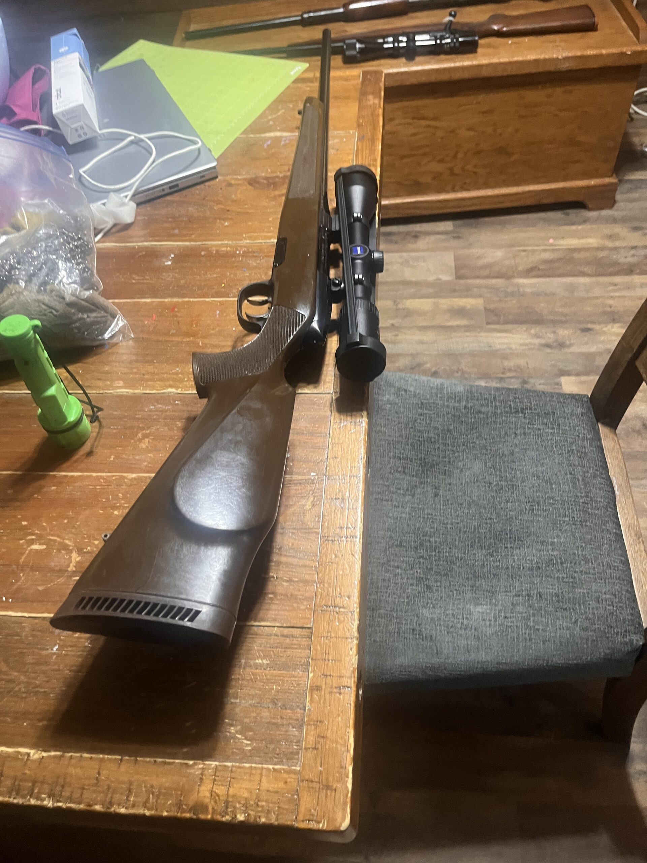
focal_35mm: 26
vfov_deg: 67.3
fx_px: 648
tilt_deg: -54.2
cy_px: 432
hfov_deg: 53.1
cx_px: 324
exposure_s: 1/40
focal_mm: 5.1
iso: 400
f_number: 1.6
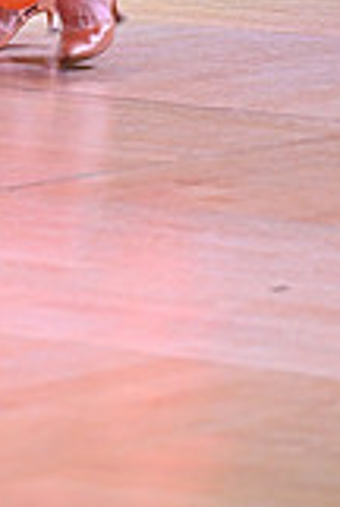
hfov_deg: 3.4
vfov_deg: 5.1
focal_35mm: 403
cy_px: -302
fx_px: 5684
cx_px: -175
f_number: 4
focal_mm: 112
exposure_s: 1/250
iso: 2000
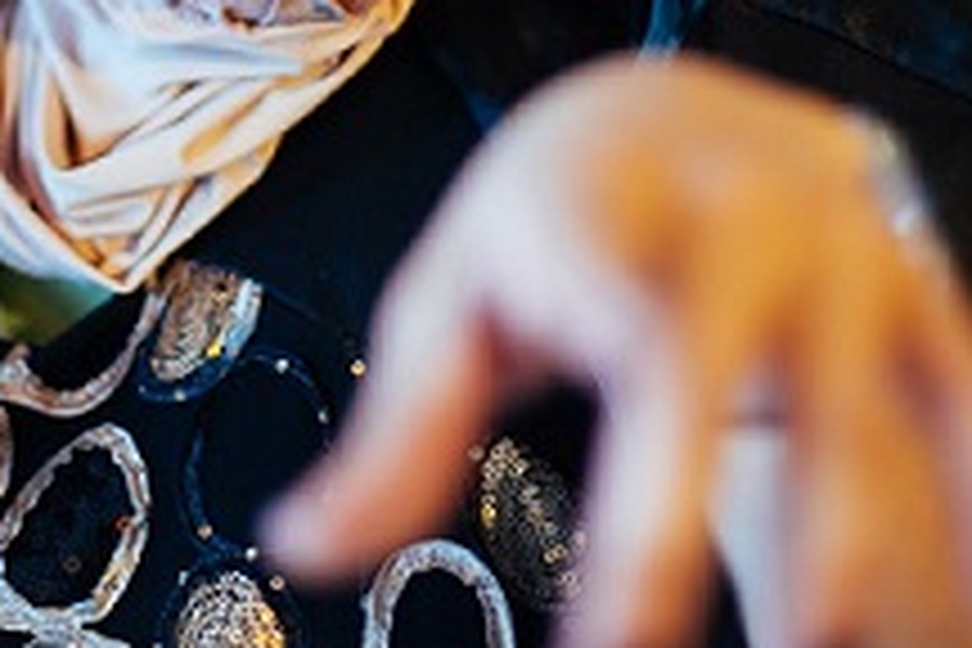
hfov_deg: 14.6
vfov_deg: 9.7
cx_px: 140
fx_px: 3753
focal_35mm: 139
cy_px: -187
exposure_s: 1/125
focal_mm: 50
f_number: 1.8
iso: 500
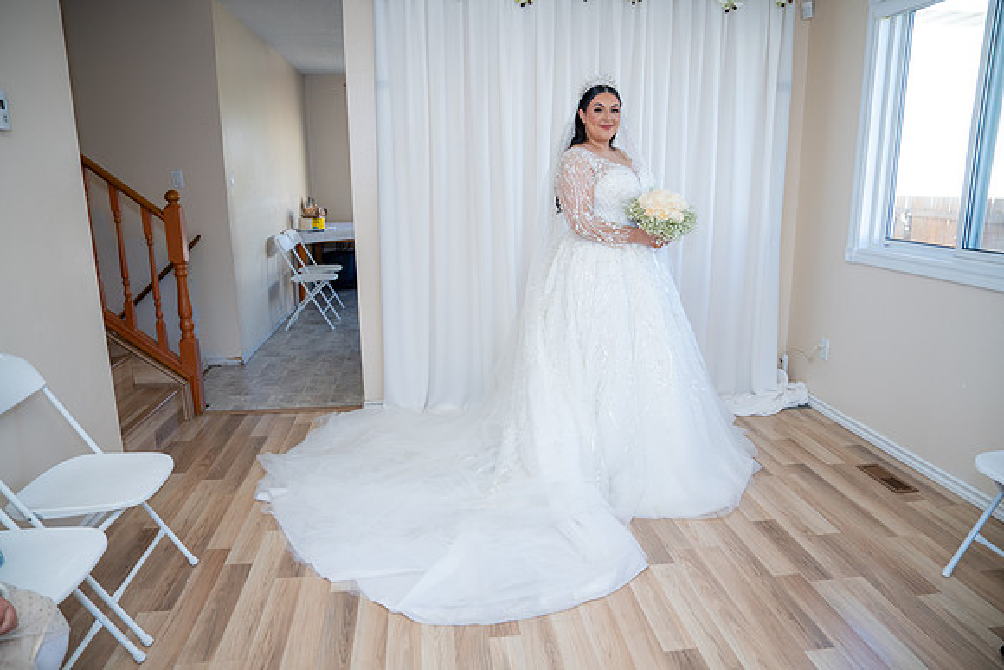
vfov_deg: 53.2
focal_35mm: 24
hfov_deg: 73.7
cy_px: 335
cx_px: 502
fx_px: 669
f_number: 3.5
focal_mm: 24
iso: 640
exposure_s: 1/200
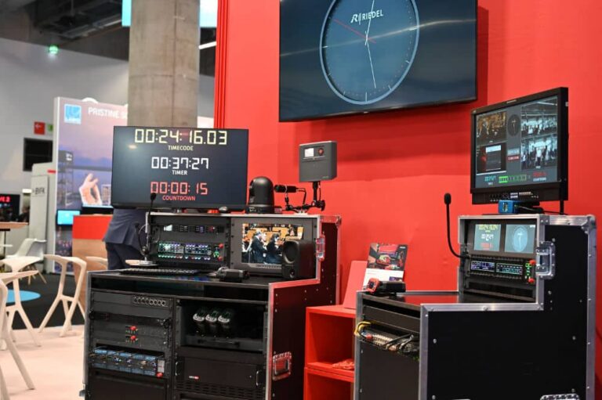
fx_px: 752
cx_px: 301
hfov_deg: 43.6
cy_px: 200
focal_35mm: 45
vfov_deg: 29.8
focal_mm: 45
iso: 3200
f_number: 4
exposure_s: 1/125
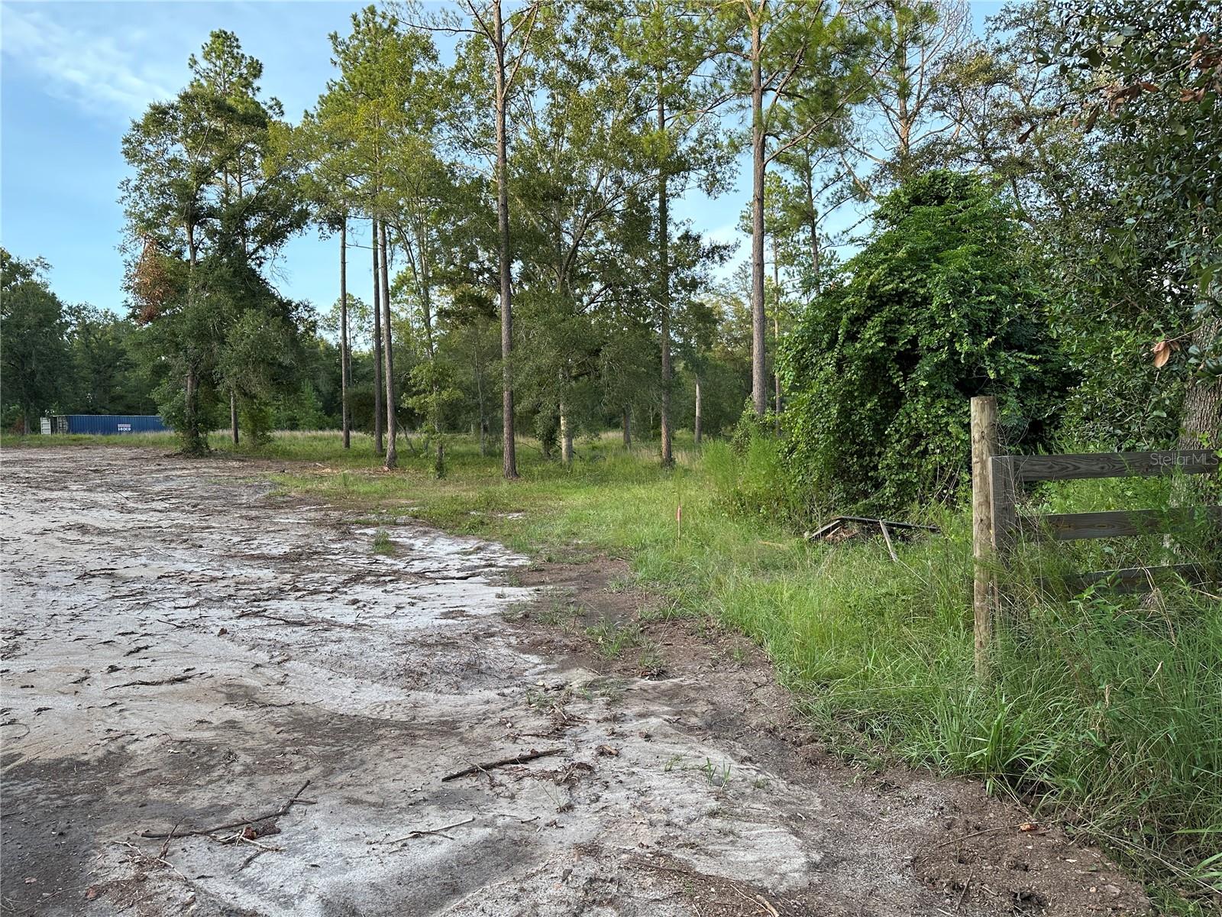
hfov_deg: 71.6
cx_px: 611
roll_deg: +1.4
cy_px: 458
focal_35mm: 24
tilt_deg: -1.3
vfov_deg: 56.8
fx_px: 847
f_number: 1.78
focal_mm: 6.86
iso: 80
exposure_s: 1/306
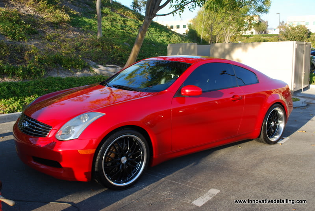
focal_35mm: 36
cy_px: 106
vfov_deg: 37.0
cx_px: 158
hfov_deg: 53.1
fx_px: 315
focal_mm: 24
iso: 125
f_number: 5.6
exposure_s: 1/125
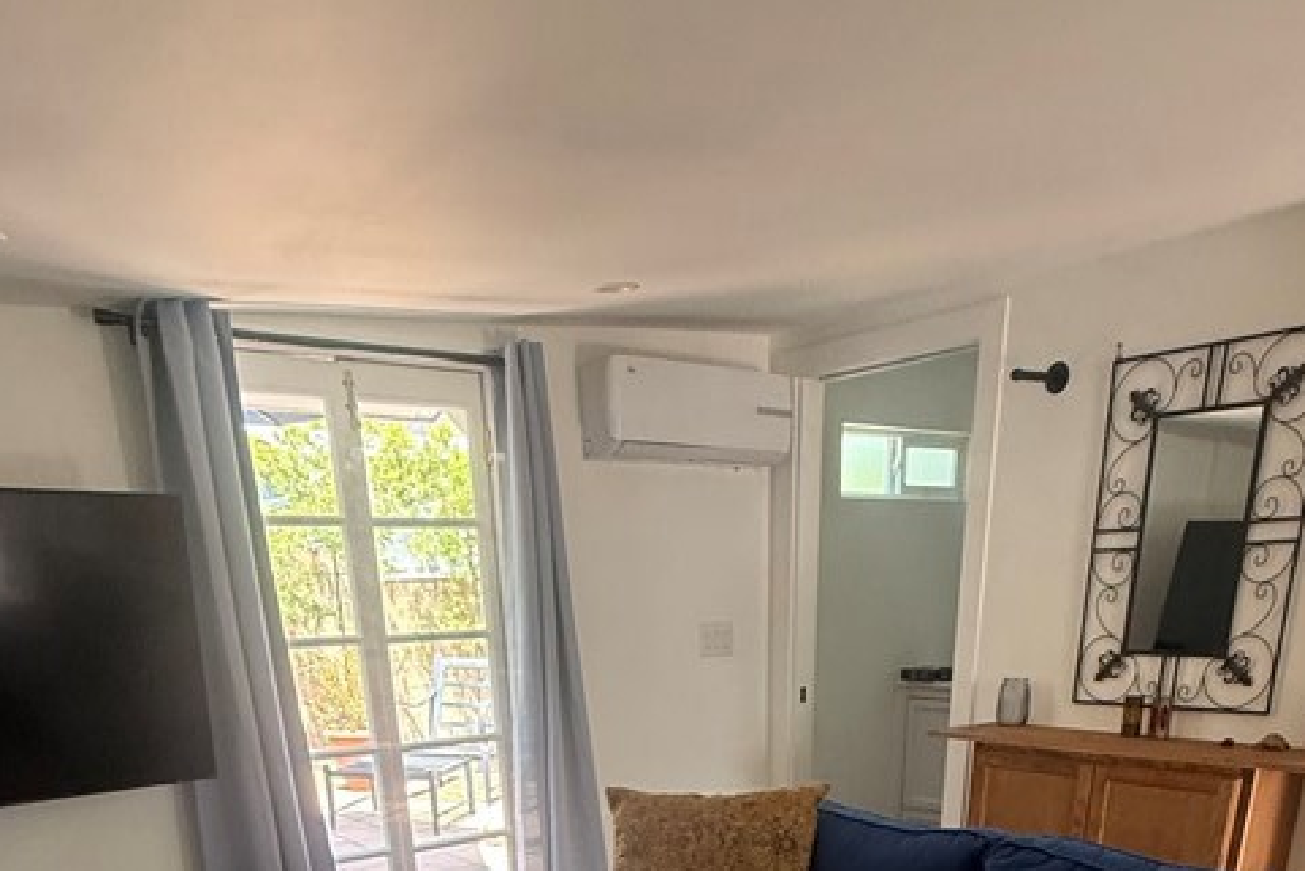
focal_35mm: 31
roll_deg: +1.4
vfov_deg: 32.8
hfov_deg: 60.3
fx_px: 1124
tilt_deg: -25.5
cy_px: 1104
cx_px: 667
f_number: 2.2
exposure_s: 1/99
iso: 250
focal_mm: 2.22
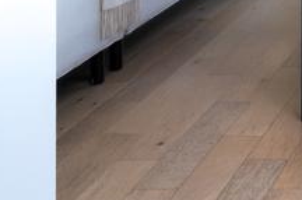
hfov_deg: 15.6
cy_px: -252
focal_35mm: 114
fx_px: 954
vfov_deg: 10.5
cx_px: 530
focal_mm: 24
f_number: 13
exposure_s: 1/160
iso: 800
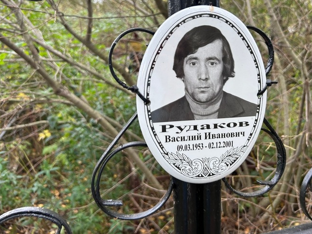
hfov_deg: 56.7
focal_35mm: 32
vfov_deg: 43.9
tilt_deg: -21.3
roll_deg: -0.7
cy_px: 92
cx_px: 174
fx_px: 289
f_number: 1.5
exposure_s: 1/121
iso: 64
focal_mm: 5.7
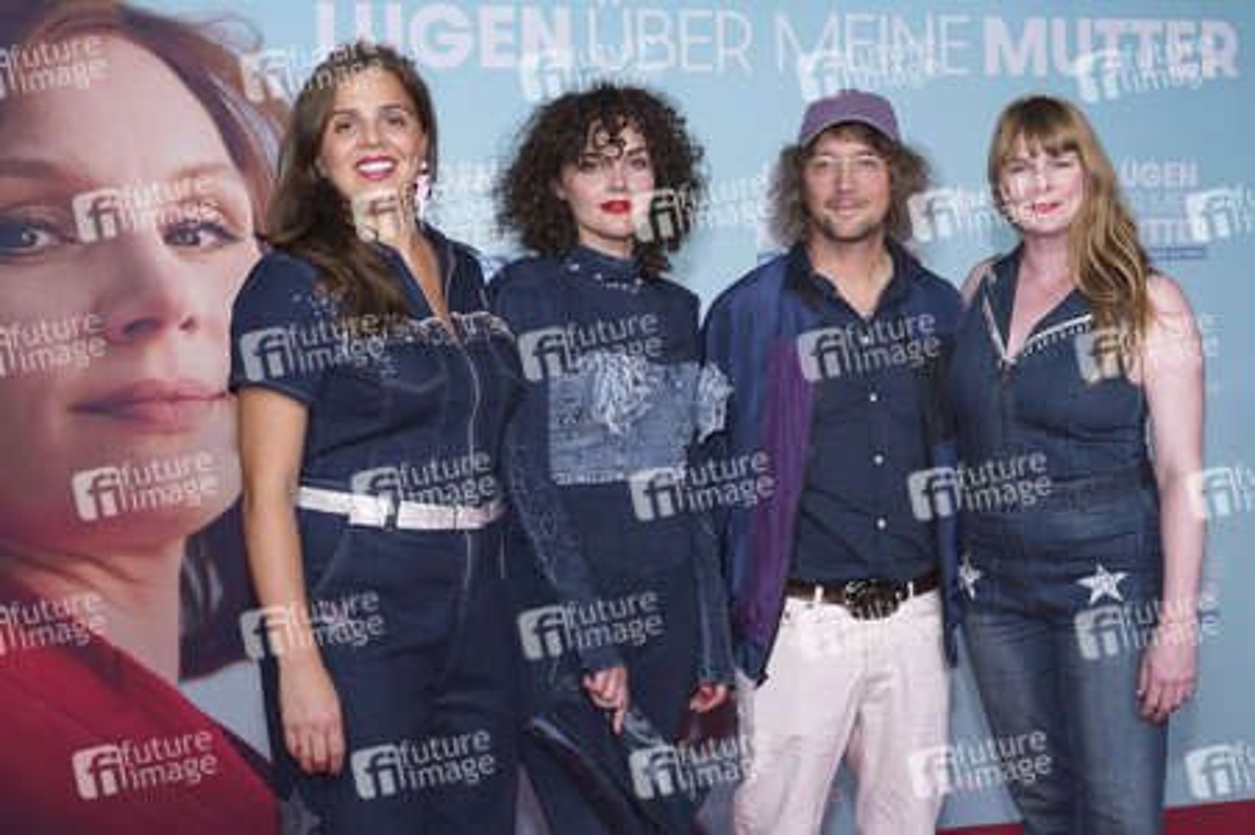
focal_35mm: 49
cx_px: 666
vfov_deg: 27.6
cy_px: 392
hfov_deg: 40.5
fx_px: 1701
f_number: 4.5
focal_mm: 46
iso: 500
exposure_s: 1/200
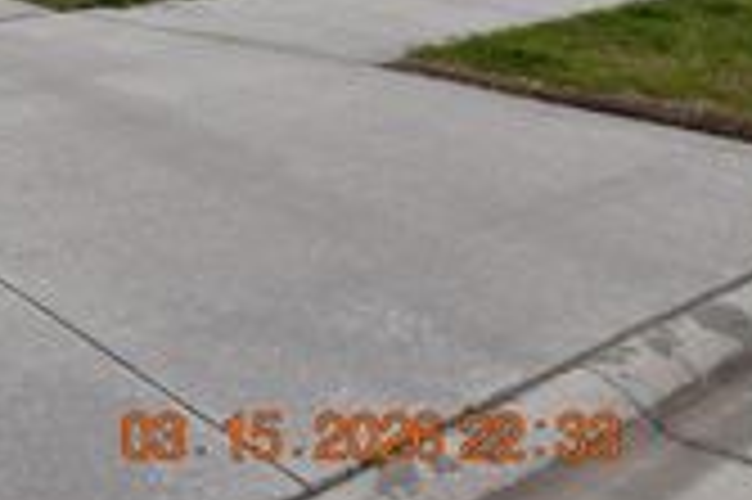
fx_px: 1033
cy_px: -200
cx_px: -293
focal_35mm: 50
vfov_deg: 23.2
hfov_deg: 29.5
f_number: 8
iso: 140
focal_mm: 11
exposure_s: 1/250
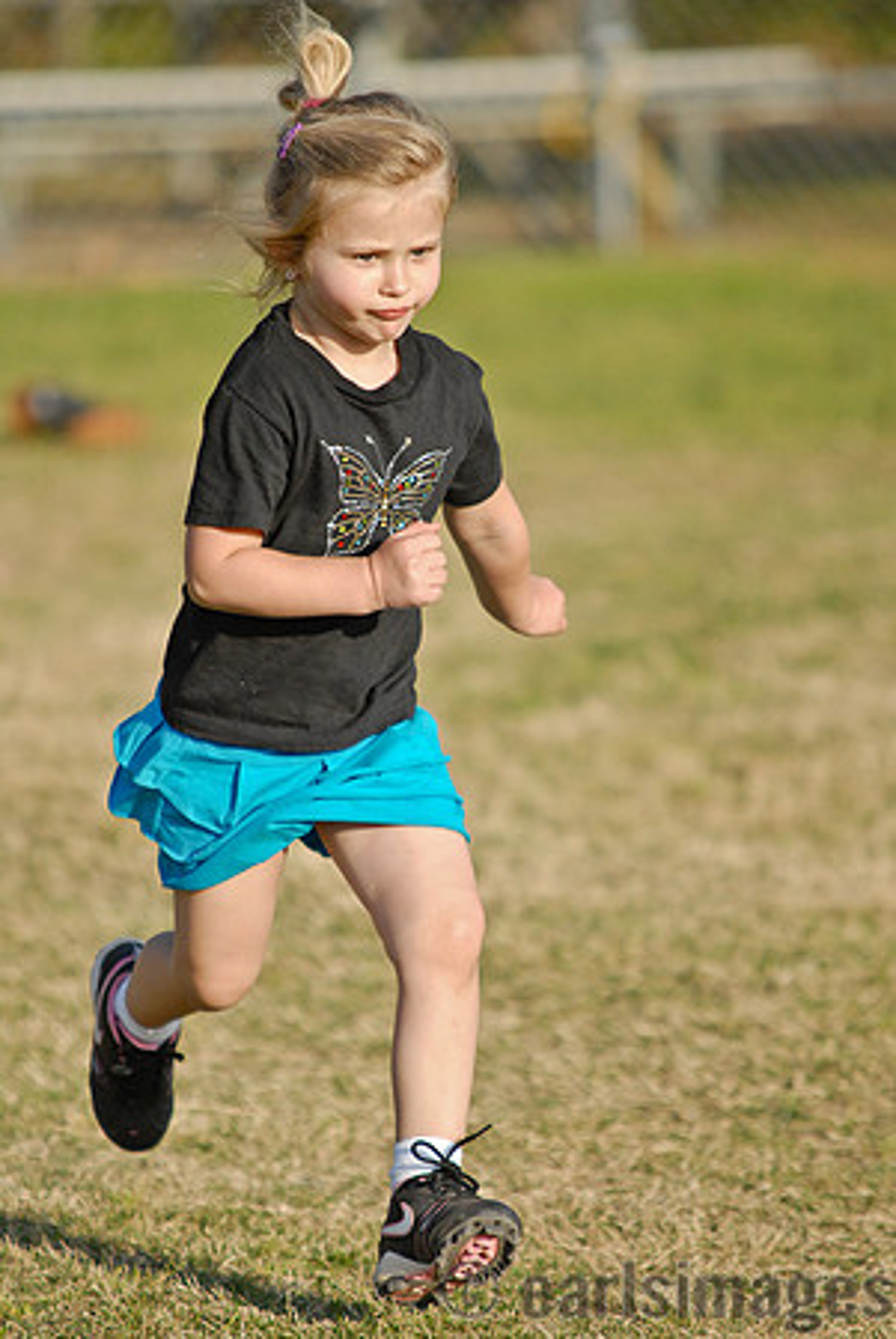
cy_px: 670
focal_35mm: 300
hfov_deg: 4.6
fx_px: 11173
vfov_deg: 6.9
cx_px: 448
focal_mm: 200
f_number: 2.8
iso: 640
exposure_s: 1/6000
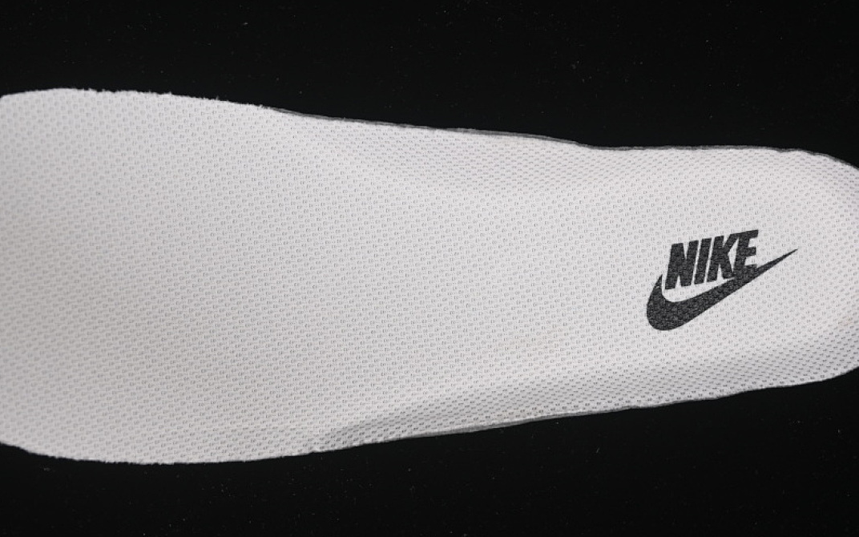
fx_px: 1803
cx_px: 427
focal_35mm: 77
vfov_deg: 16.9
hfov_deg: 26.8
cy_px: 285
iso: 160
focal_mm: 50
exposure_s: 1/80
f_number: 7.1
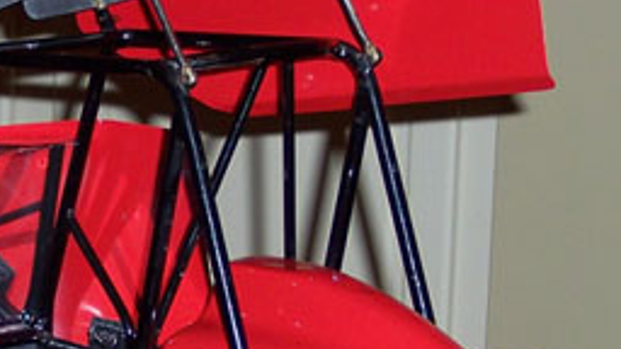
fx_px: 3178
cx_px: 74
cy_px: 204
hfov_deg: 11.1
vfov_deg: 6.3
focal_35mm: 193
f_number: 3.4
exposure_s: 1/90
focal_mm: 13.3
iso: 100
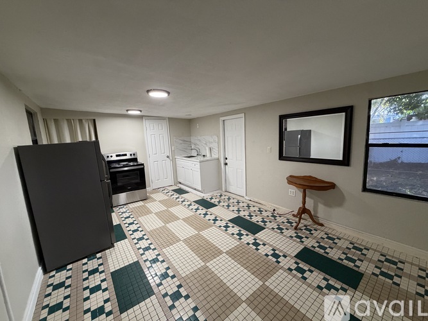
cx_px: 214
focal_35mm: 14
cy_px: 160
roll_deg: +2.8
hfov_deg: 102.1
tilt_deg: -7.7
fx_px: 173
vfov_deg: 85.7
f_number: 2.2
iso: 320
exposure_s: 1/60
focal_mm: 2.22
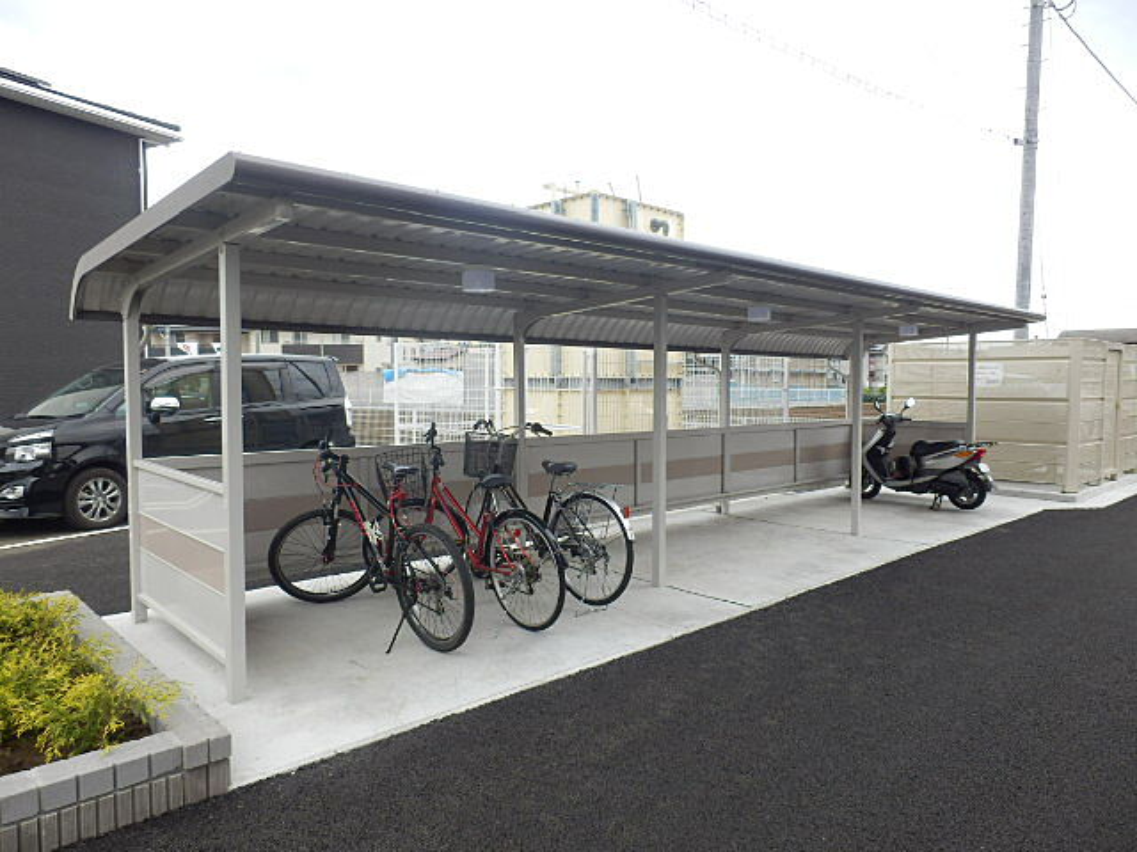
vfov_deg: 56.8
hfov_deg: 71.6
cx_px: 568
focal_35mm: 24
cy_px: 426
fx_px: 788
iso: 80
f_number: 3
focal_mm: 4.2
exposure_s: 1/250
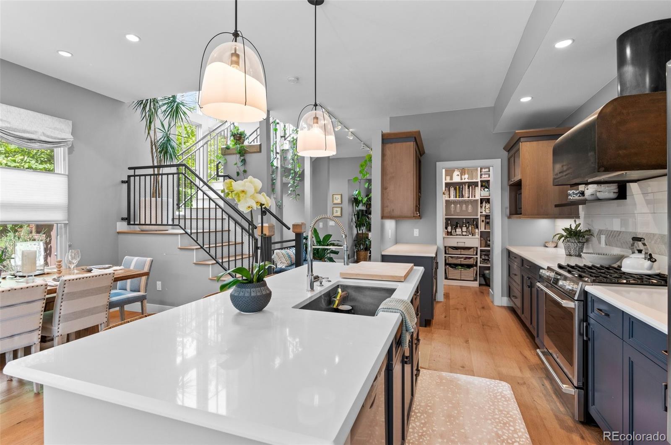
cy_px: 222
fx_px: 317
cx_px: 336
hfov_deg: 93.3
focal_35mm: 17
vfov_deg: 70.3
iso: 400
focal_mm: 17
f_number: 8
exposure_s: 1/3
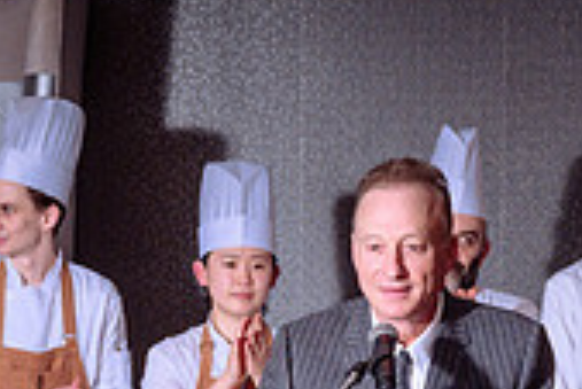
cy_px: 493
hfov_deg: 11.4
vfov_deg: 7.6
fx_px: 2912
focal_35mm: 180
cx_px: 295
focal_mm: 51
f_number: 5
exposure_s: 1/60
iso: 800
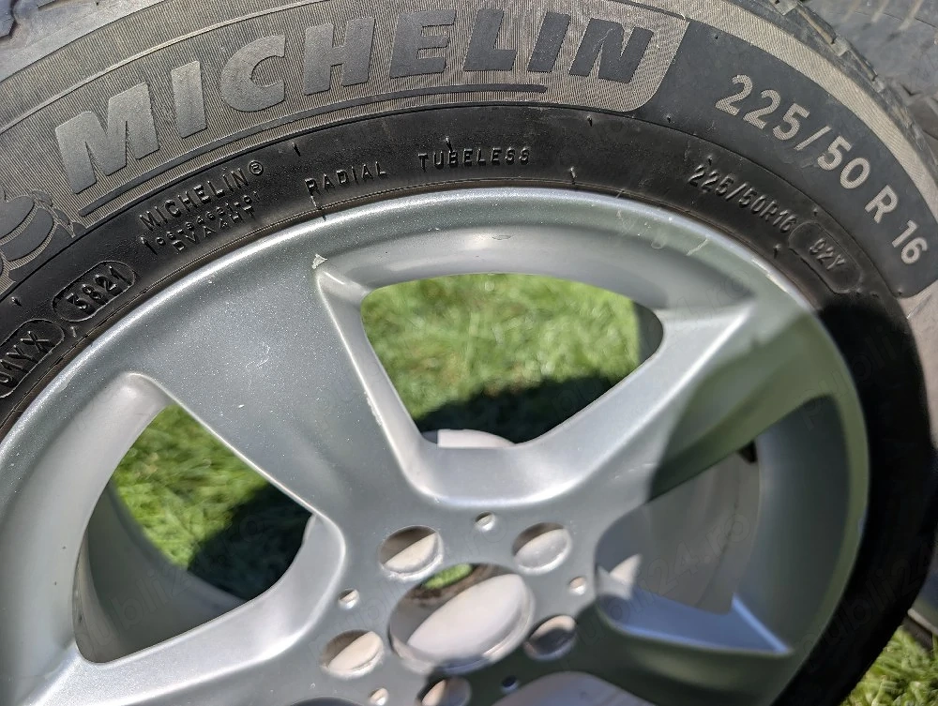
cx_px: 469
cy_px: 353
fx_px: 651
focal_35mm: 24
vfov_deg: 56.9
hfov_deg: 71.5
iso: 18
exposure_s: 1/1667
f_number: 1.68
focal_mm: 6.9
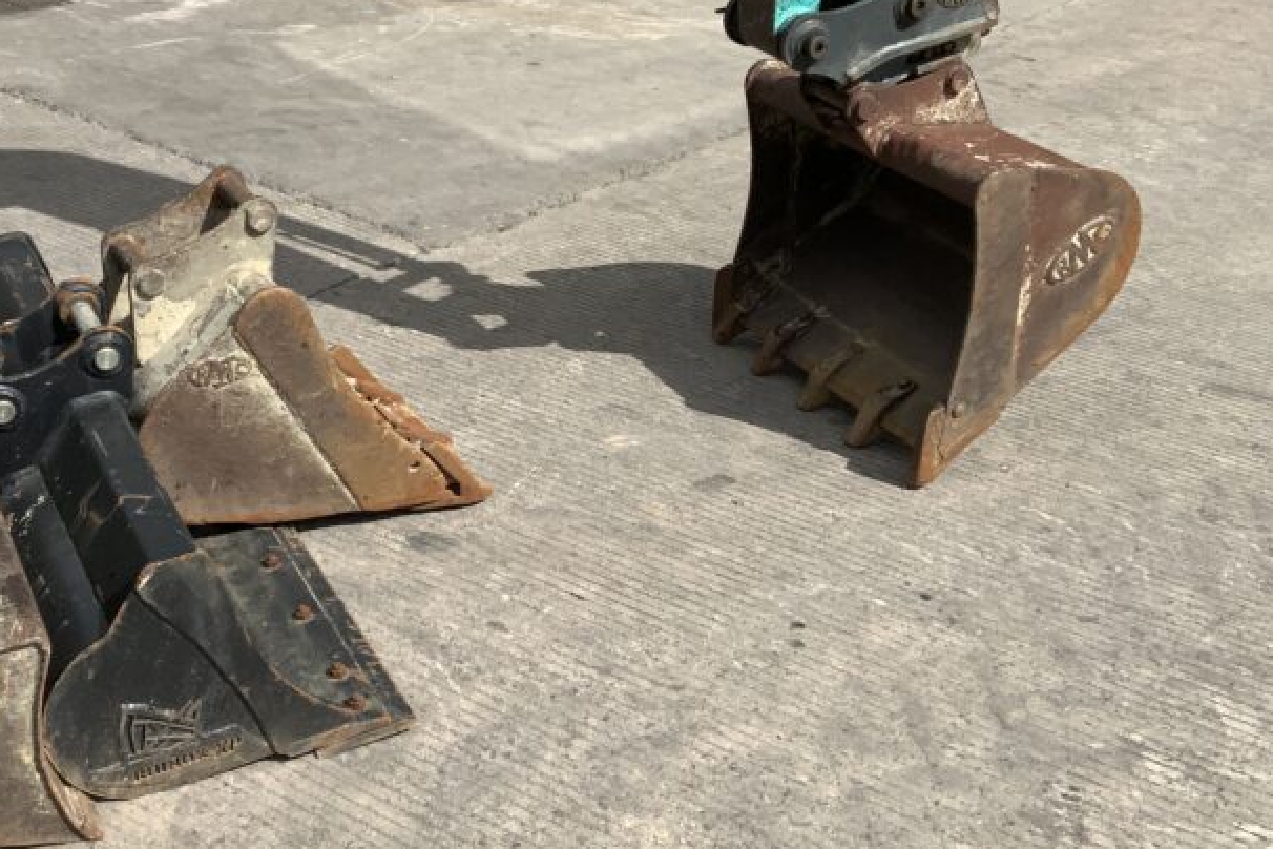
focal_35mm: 51
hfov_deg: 38.8
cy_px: 393
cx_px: 527
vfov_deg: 26.5
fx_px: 1803
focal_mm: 3
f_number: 1.8
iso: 20
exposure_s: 1/2801
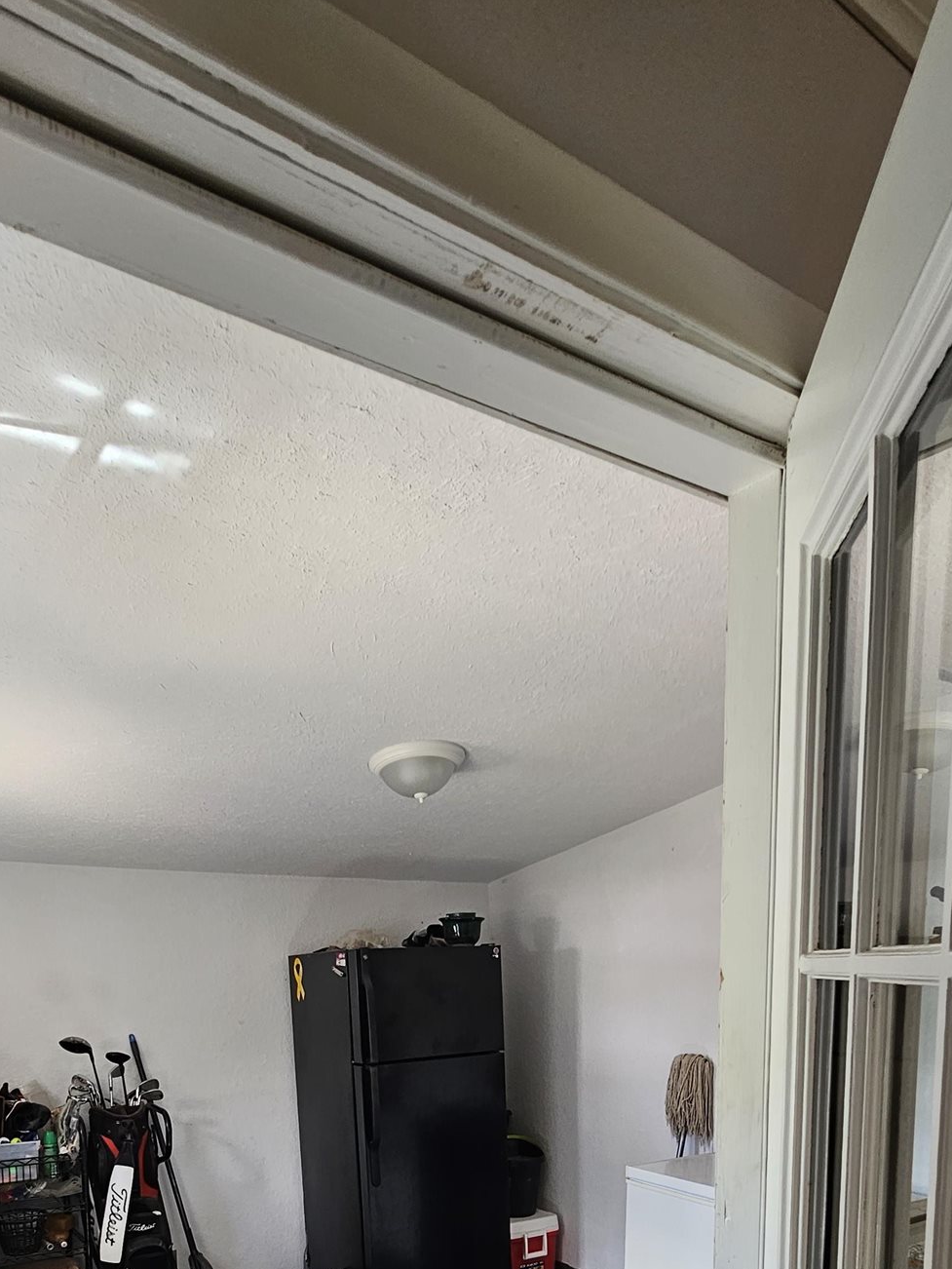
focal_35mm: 23
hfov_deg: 58.9
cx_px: 462
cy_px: 1104
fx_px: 843
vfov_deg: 63.7
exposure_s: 1/60
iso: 100
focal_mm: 2.2
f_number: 2.2
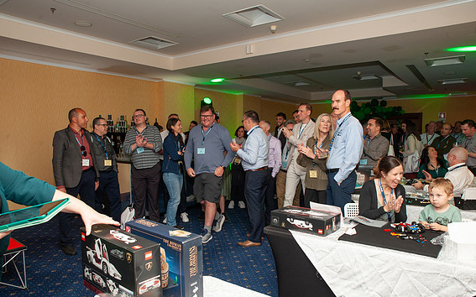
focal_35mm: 25
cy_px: 159
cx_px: 242
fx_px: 324
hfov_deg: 72.6
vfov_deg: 49.2
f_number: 9
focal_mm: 24
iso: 640
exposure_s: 1/160
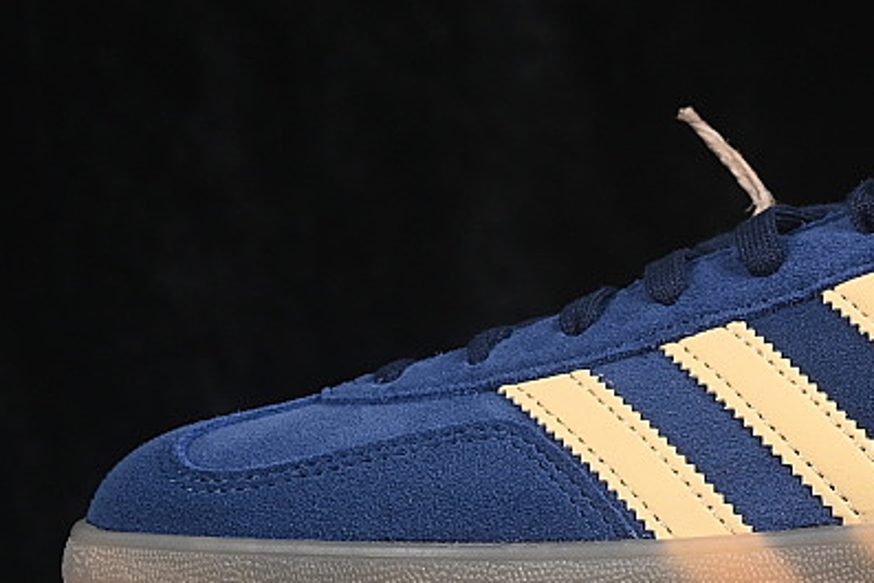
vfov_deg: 6.7
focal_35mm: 204
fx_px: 4954
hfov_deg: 10.0
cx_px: 861
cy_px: 183
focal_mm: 50
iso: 160
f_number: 7.1
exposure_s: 1/60
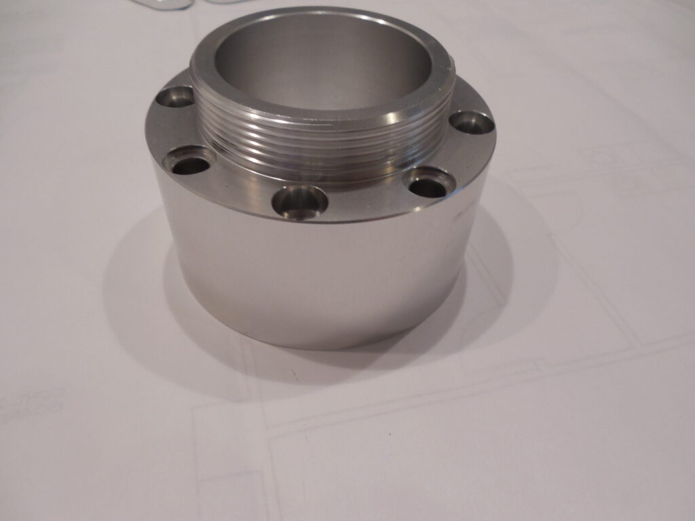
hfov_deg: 69.4
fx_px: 502
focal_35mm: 25
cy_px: 260
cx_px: 348
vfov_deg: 54.9
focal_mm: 4.5
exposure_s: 1/30
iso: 160
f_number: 3.3
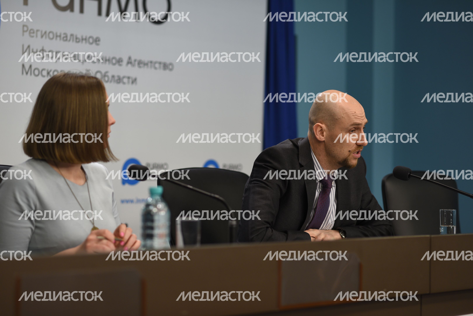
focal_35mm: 85
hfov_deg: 23.9
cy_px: 158
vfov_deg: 16.1
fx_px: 1117
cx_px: 236
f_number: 2.5
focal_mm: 85
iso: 320
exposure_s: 1/160
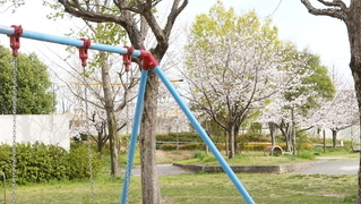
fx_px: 604
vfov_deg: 19.1
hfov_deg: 33.2
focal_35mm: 63
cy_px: 125
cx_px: 148
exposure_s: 1/100
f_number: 7.1
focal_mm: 32
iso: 100
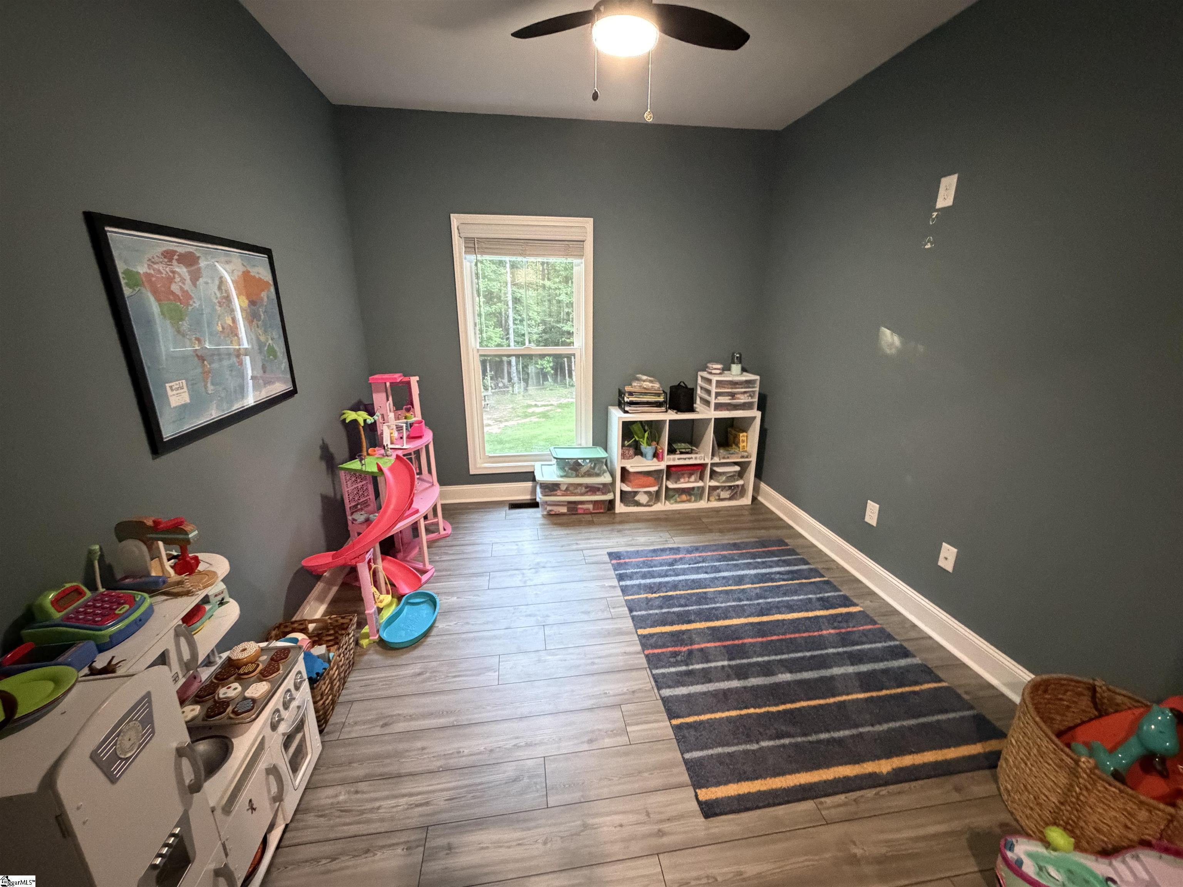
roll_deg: -0.3
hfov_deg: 102.1
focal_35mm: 14
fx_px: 478
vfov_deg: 85.7
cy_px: 444
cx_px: 592
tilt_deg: -14.5
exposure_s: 1/60
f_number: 2.2
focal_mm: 2.22
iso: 1250
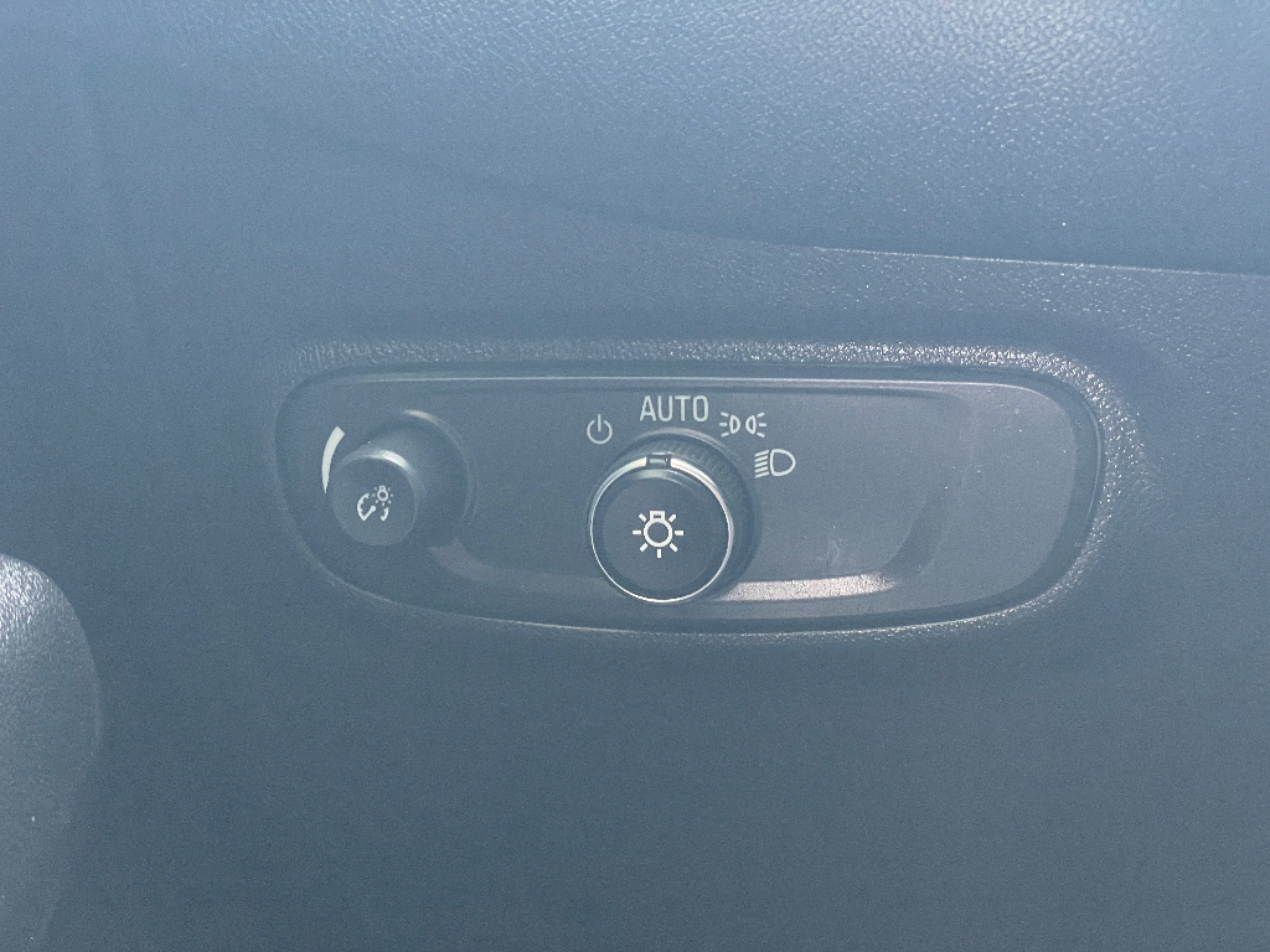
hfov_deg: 36.8
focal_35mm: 52
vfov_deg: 28.0
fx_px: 1908
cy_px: 476
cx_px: 635
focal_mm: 6
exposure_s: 1/60
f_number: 2
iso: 320
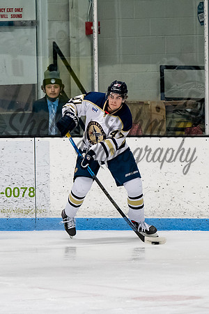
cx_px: 104
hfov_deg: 2.7
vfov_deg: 4.1
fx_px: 4419
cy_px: 206
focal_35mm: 507
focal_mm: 170
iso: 2000
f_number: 3.2
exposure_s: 1/800
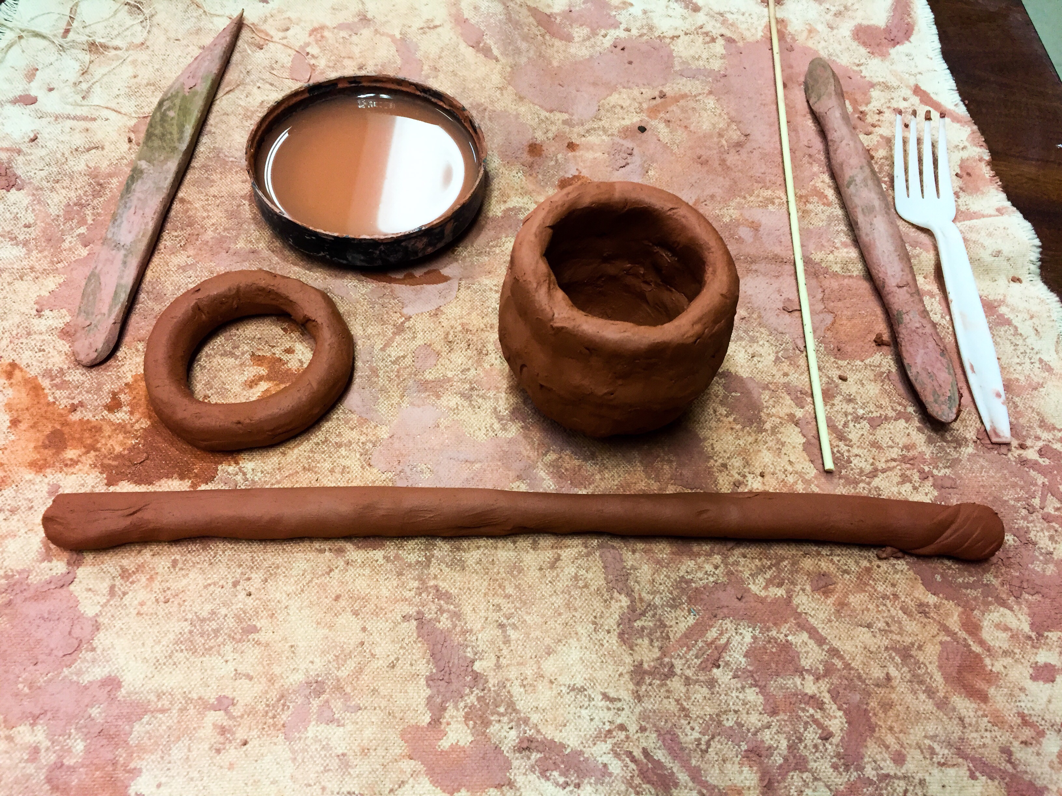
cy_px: 398
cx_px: 531
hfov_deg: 61.7
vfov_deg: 48.2
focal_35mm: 29
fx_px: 890
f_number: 2.2
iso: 50
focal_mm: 4.15
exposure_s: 1/30
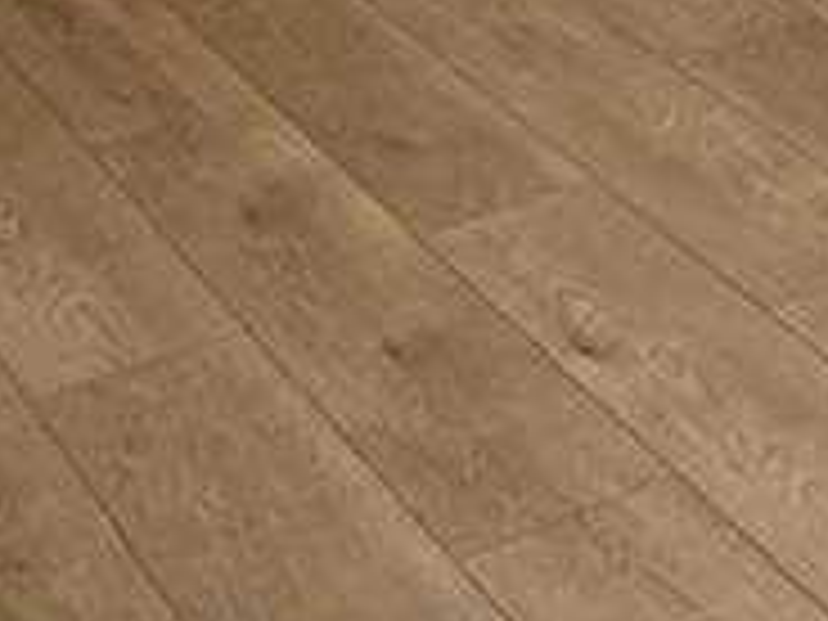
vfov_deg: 10.1
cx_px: 2074
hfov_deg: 12.5
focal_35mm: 117
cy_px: -1112
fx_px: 2799
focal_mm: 14
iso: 400
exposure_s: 1/100
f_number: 8
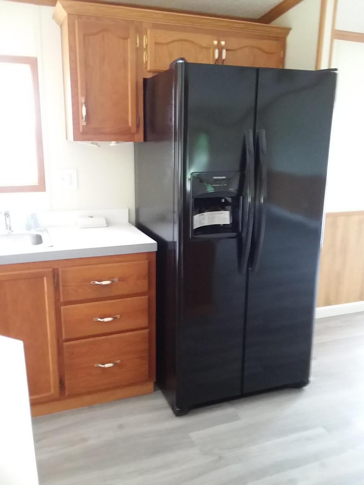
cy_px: 242
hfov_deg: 48.2
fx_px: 407
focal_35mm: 29
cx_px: 182
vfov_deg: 61.7
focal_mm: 2.47
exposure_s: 1/17
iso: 200
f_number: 1.9
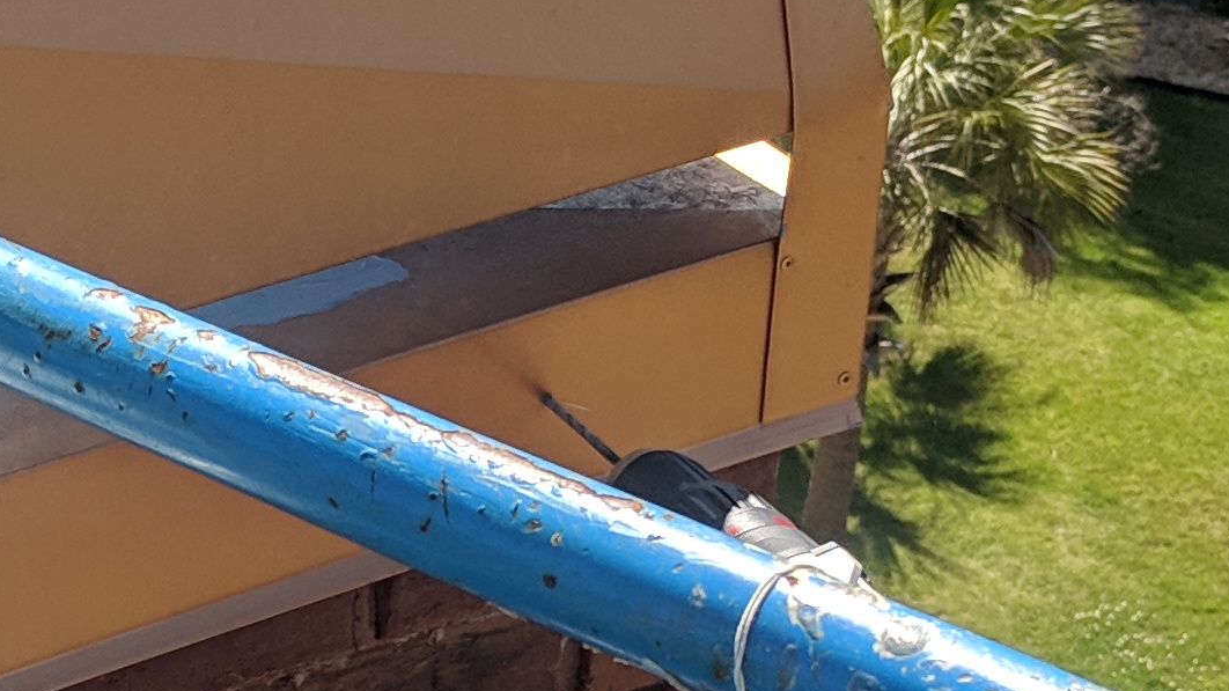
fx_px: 3519
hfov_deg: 19.2
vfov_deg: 11.0
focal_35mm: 108
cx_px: -14
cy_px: 833
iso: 49
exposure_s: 1/1862
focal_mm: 4.67
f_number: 2
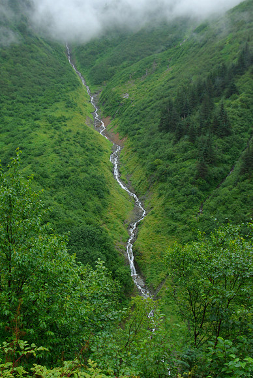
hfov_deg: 32.0
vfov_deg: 46.4
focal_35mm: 42
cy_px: 189
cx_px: 126
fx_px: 442
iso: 320
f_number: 9
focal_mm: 28
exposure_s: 1/50
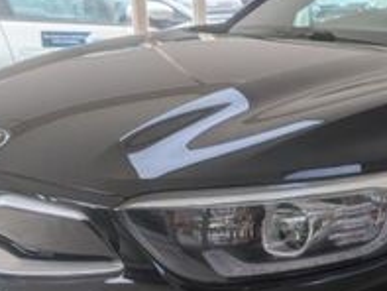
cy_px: 273
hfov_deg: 24.6
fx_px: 817
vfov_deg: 19.7
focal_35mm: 73
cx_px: 442
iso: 21
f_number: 1.68
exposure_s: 1/739
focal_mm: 6.9
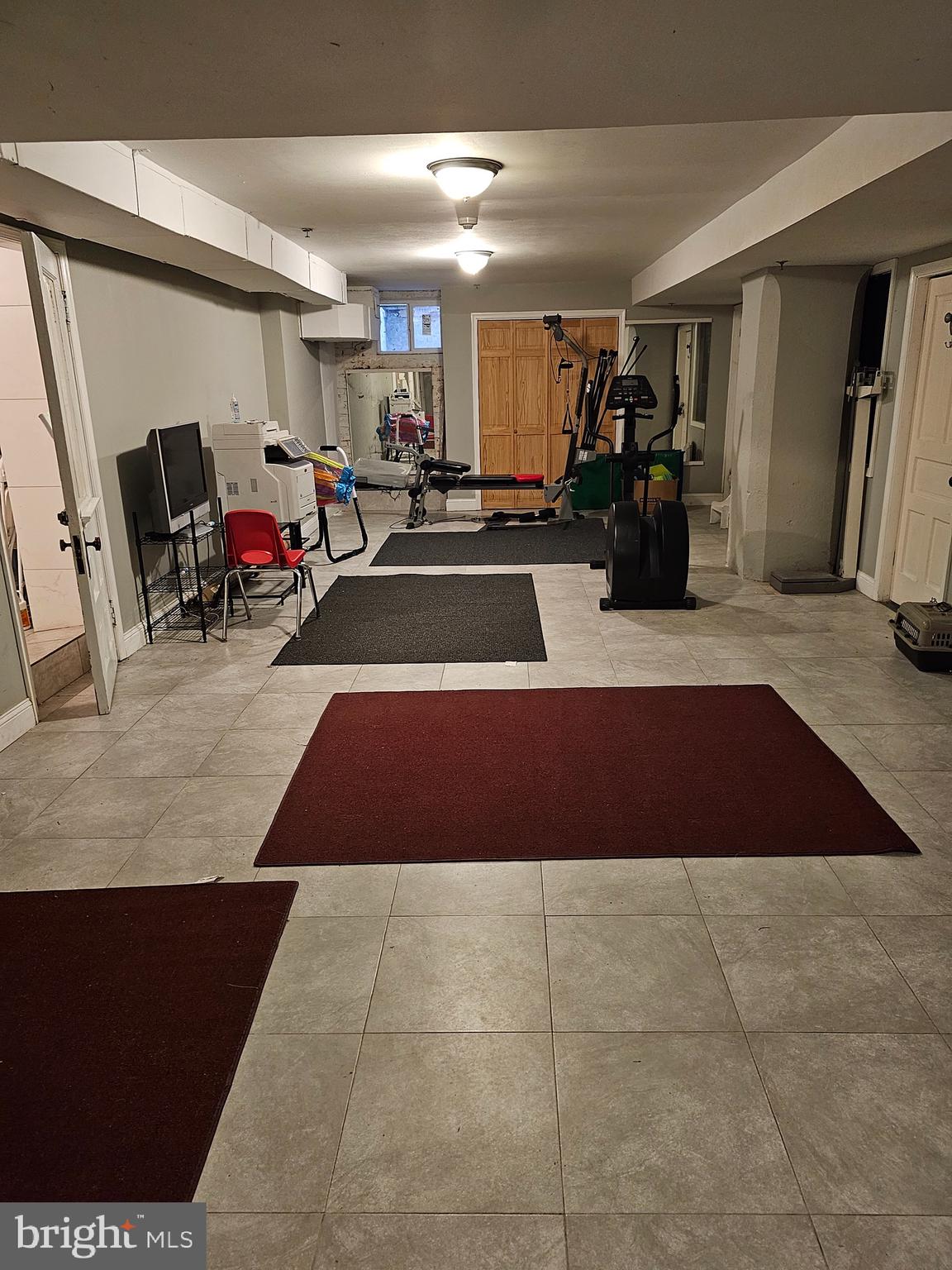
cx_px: 476
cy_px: 635
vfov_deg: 73.9
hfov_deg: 58.9
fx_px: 843
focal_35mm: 23
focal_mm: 6.3
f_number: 1.7
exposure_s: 1/24
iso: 640
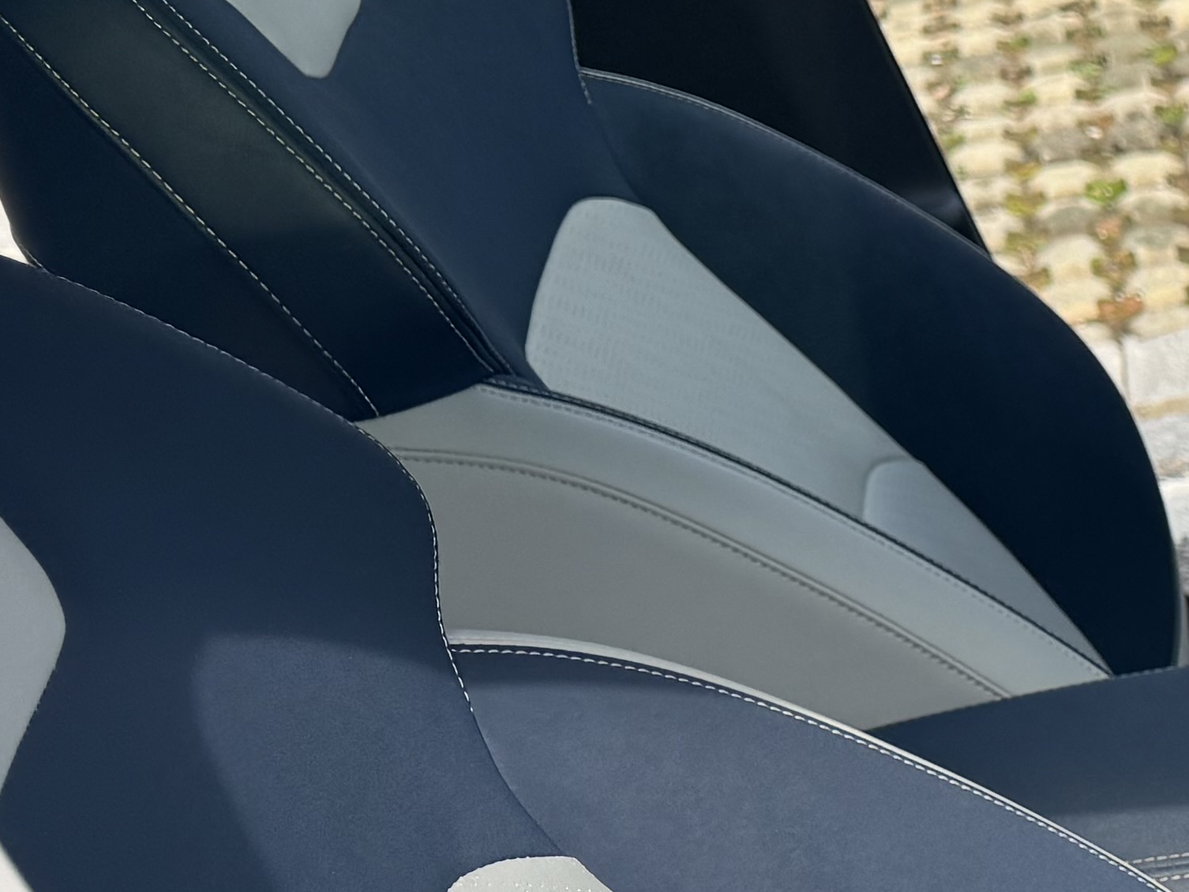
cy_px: 1037
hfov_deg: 17.5
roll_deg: +8.0
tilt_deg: -41.3
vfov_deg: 15.7
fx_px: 3126
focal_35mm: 91
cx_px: 2130
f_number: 1.78
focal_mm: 6.76
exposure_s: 1/1285
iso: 80
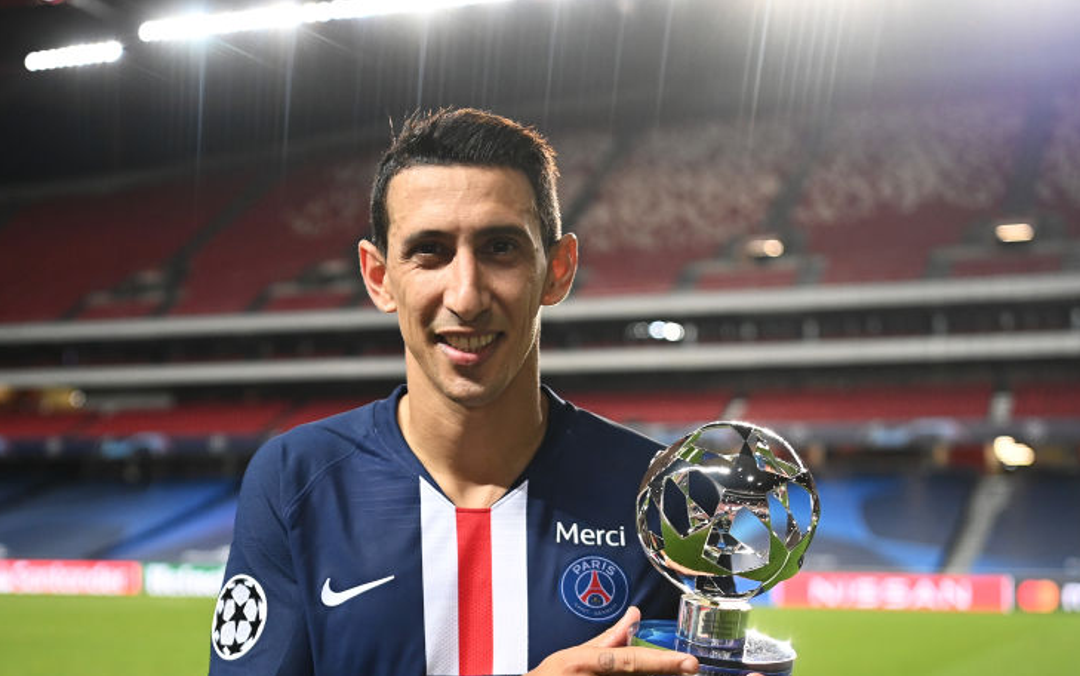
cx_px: 470
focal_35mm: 63
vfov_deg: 20.5
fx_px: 1855
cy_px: 468
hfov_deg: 32.4
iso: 3200
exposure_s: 1/1250
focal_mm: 44
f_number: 2.8
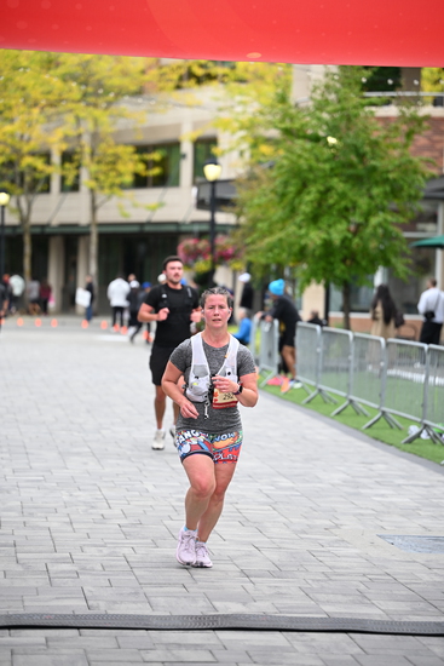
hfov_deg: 11.9
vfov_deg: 17.8
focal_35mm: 115
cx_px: 222
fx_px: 2126
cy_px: 333
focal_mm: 115
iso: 640
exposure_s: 1/2000
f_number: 2.8
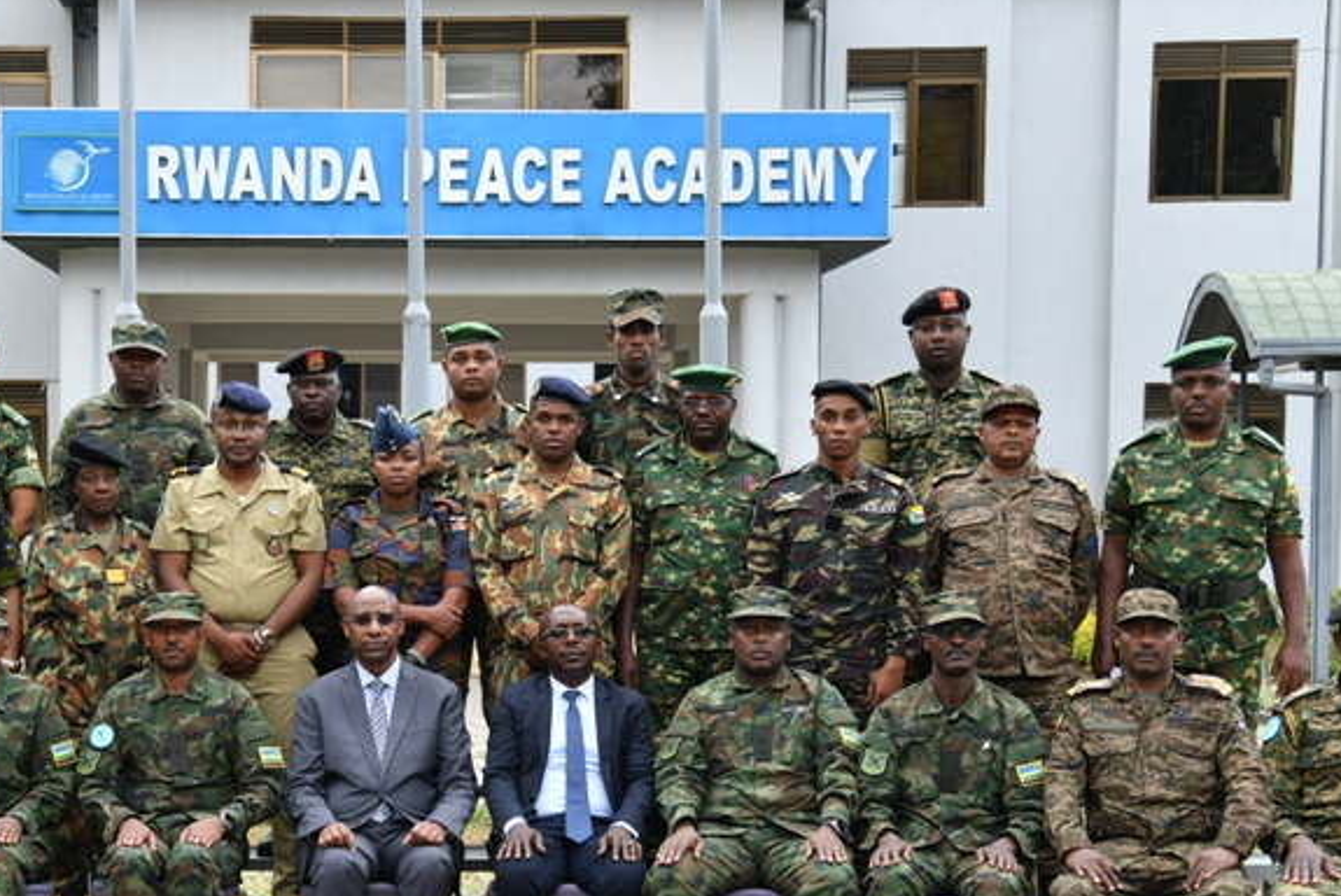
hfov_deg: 25.1
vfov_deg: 17.0
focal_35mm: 80
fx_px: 2981
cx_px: 352
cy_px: 598
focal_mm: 46
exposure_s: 1/125
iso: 100
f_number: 4.5
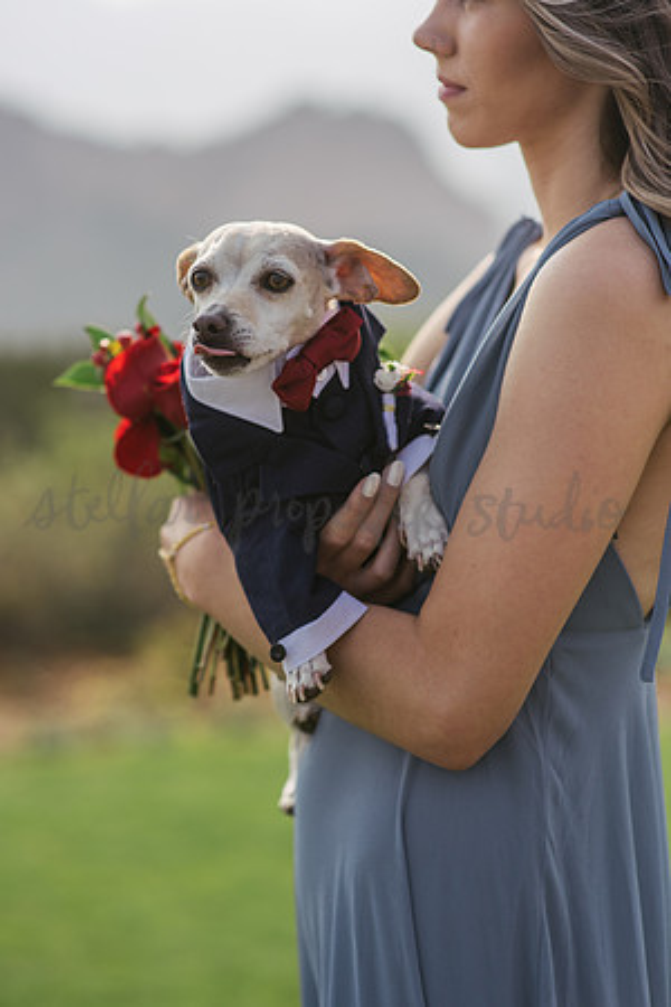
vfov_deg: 23.9
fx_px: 2376
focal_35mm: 85
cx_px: 336
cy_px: 504
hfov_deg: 16.1
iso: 160
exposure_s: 1/2500
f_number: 2.2
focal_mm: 85
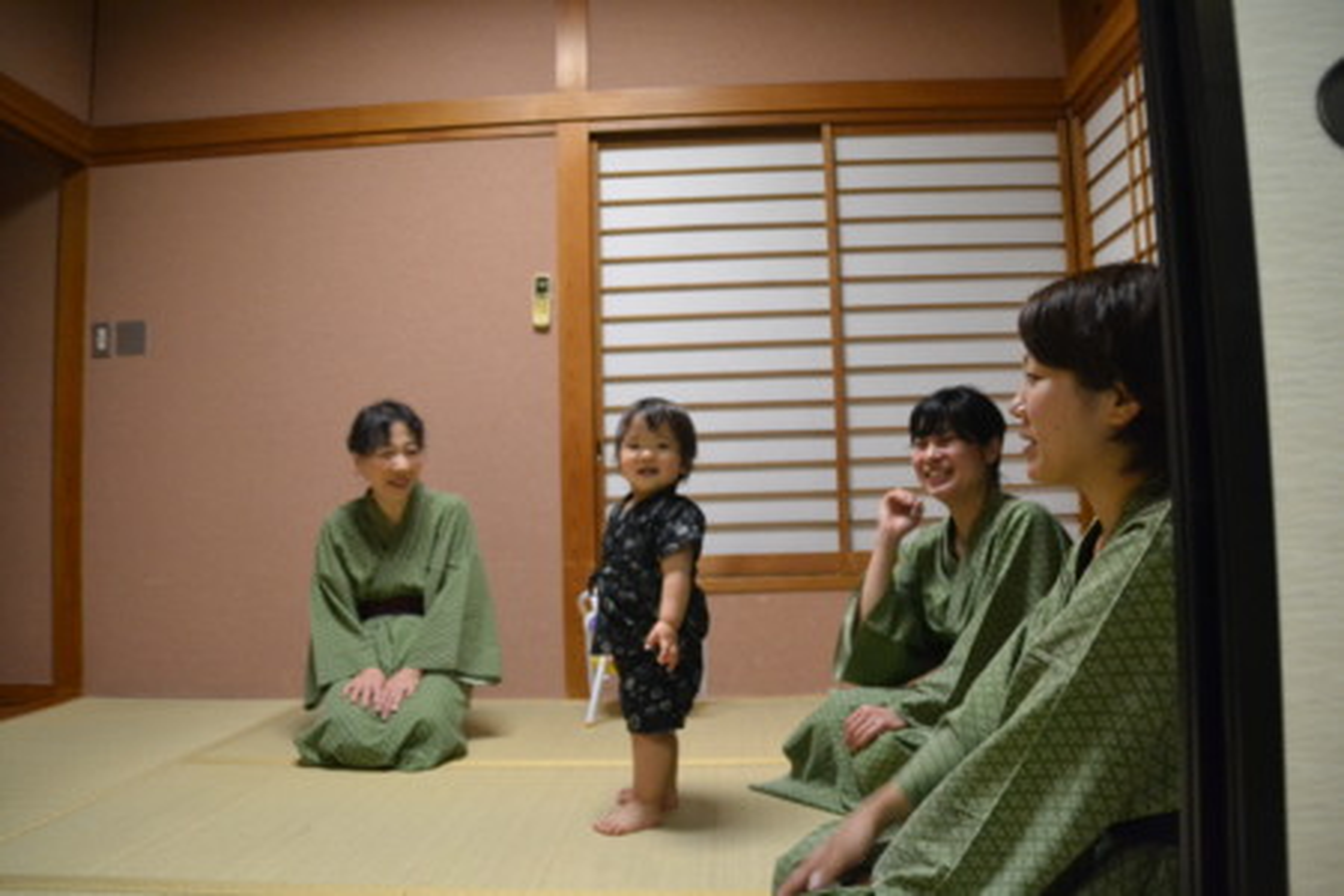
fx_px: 1008
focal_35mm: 27
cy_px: 448
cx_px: 672
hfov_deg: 67.4
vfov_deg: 47.9
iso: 2200
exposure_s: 1/60
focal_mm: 18
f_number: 3.5
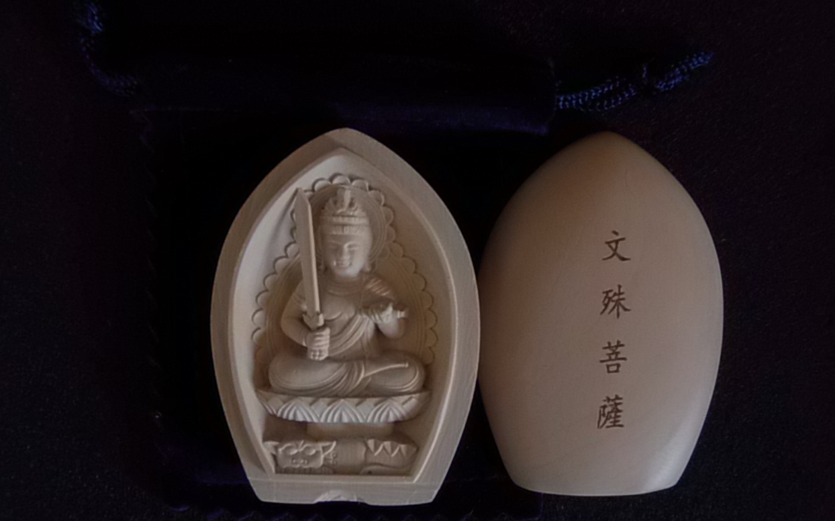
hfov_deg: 54.0
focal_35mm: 36
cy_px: 278
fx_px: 819
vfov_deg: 35.3
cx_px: 428
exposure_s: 1/30
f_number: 3.4
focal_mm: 5.9
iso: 320
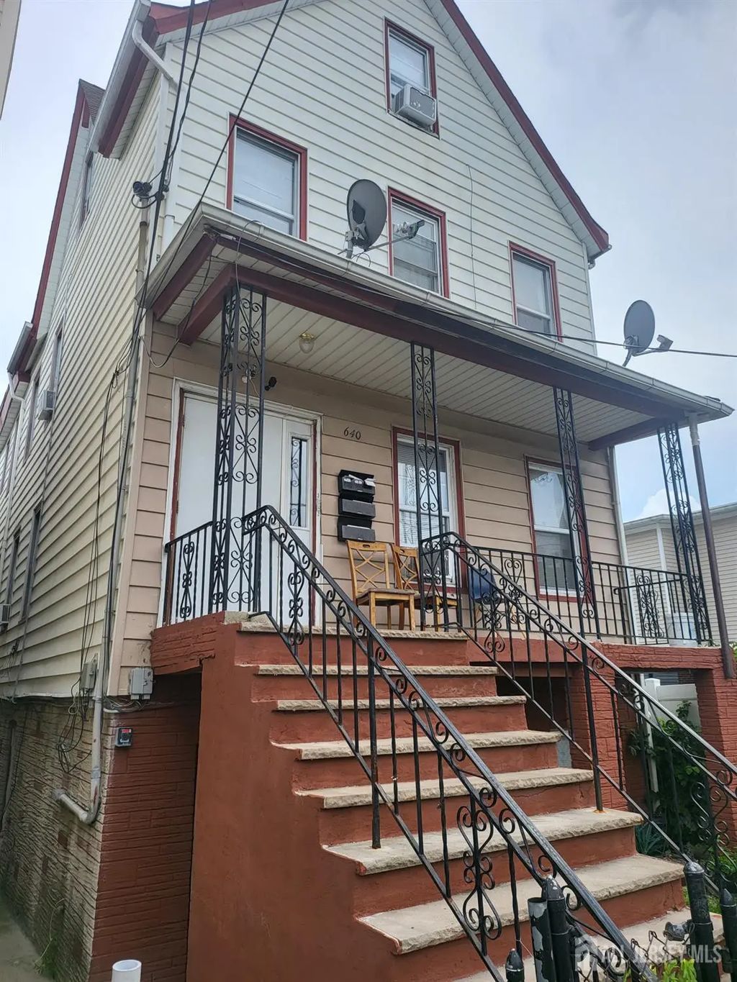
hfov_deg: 56.8
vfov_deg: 71.6
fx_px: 681
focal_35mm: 24
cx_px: 368
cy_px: 491
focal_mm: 5
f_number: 1.8
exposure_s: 1/2145
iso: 40
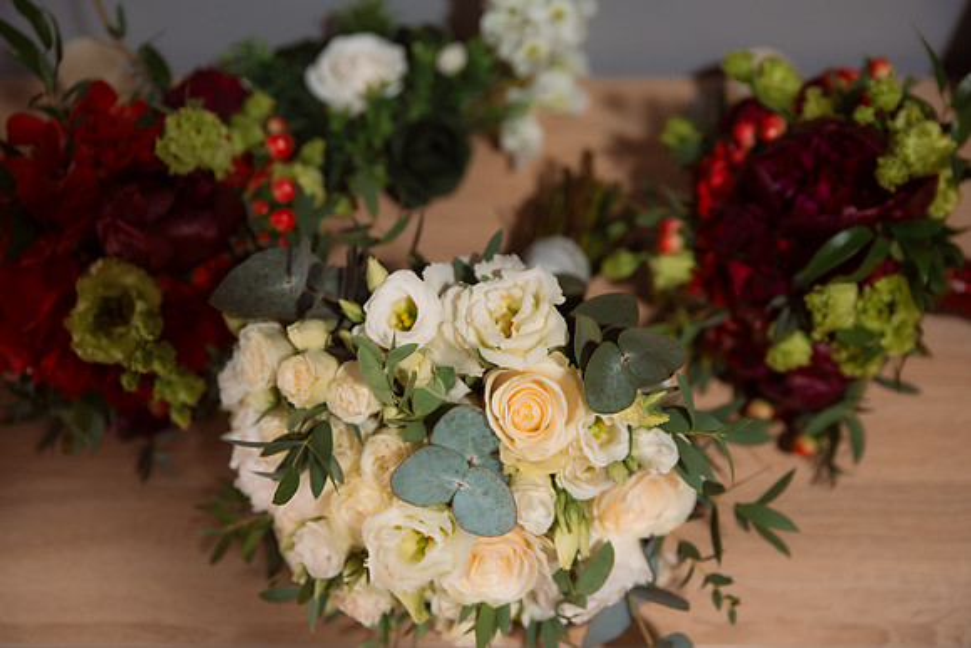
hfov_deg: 41.6
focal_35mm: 47
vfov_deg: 28.5
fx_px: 1277
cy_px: 333
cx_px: 485
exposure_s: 1/160
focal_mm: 45
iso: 640
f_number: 2.8
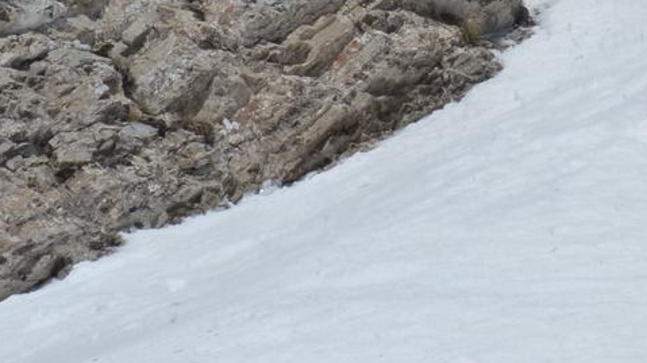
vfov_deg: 8.4
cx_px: 642
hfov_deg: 14.9
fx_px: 2435
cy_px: -136
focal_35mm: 142
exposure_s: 1/640
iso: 125
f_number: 8
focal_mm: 9.2
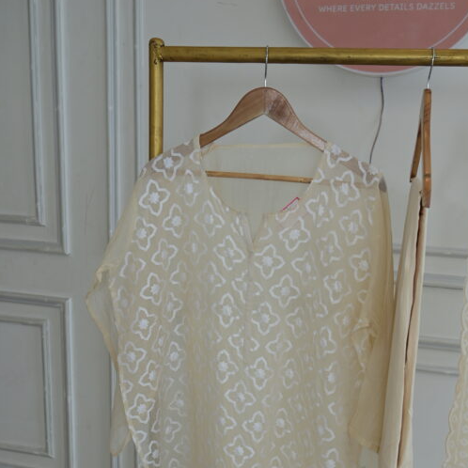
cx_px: 264
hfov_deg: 36.7
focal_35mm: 46
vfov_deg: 36.1
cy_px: 342
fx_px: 704
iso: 125
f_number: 5.6
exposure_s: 1/160
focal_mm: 30
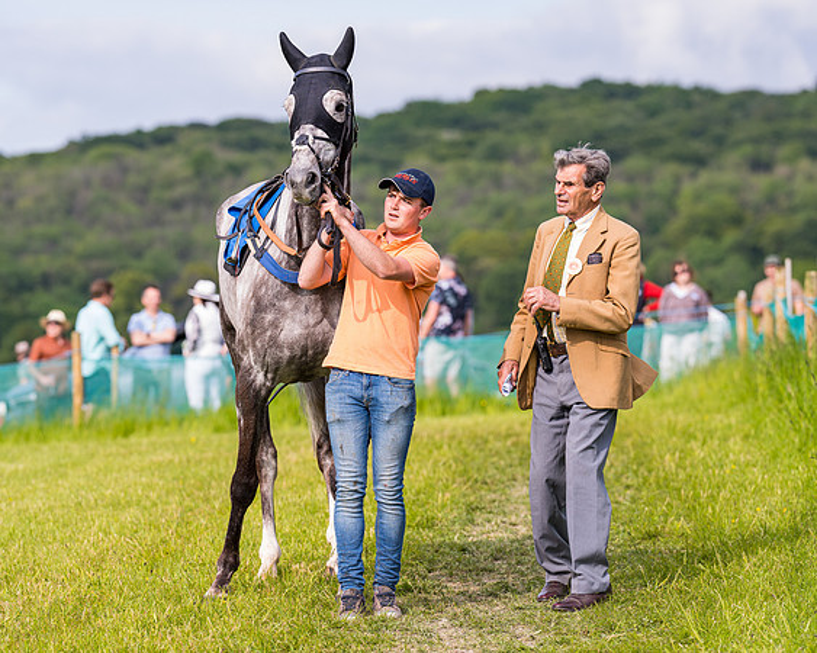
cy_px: 371
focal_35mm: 183
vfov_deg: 8.4
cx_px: 398
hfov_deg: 10.5
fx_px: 4430
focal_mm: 135
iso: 50
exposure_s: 1/400
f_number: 3.2
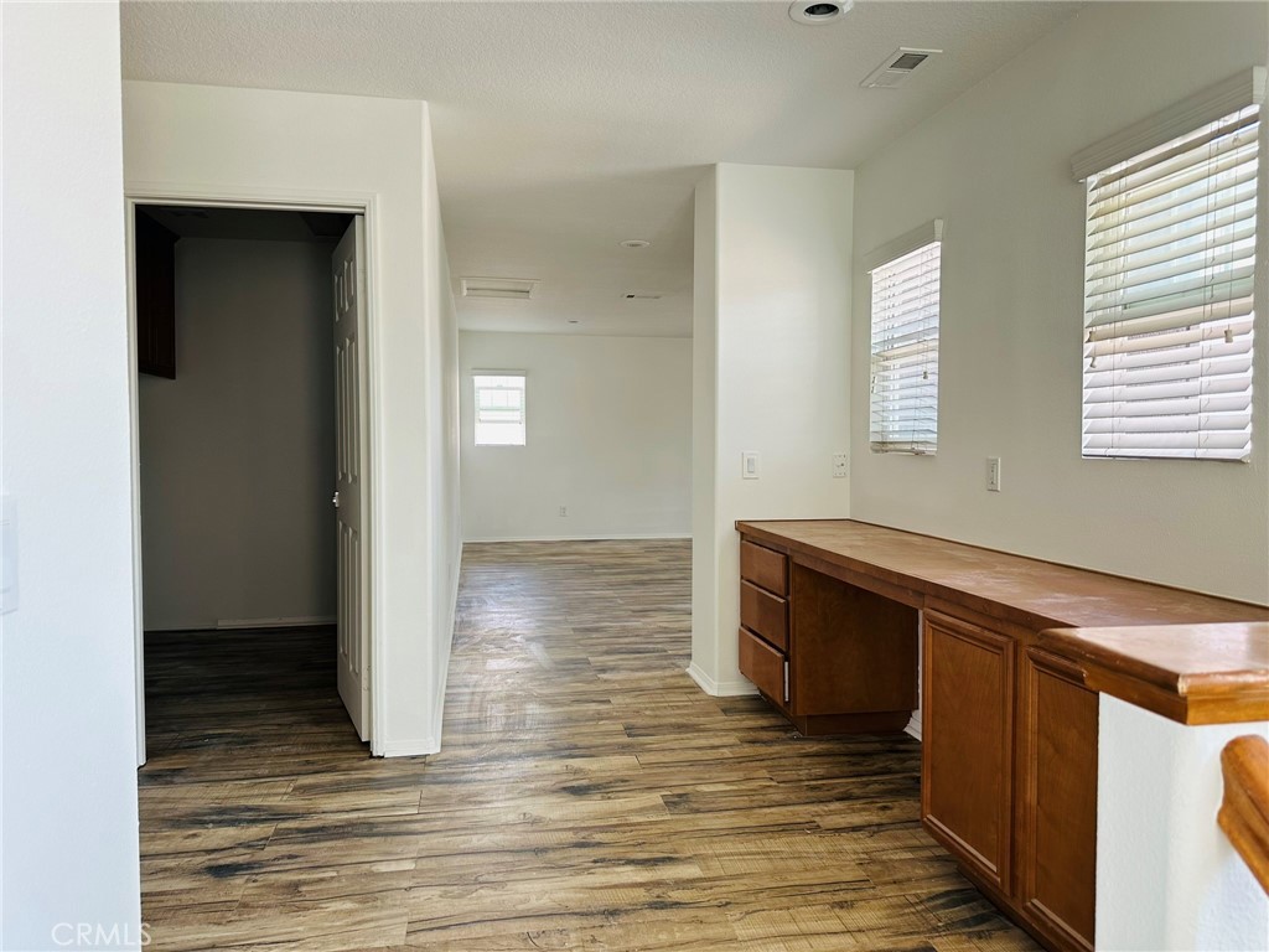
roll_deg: +0.4
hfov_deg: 71.6
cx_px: 634
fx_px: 880
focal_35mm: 24
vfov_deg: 56.8
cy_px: 476
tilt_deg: -1.3
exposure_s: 1/121
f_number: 1.78
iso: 125
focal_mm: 6.86
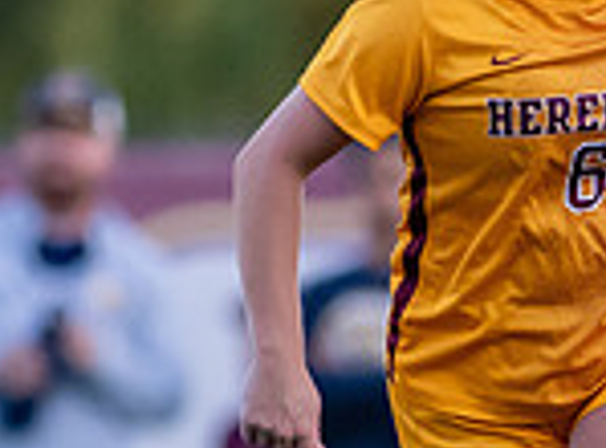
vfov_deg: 0.8
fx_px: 33232
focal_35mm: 1909
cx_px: 672
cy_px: 436
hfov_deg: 1.0
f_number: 2.8
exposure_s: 1/1600
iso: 1800
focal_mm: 300
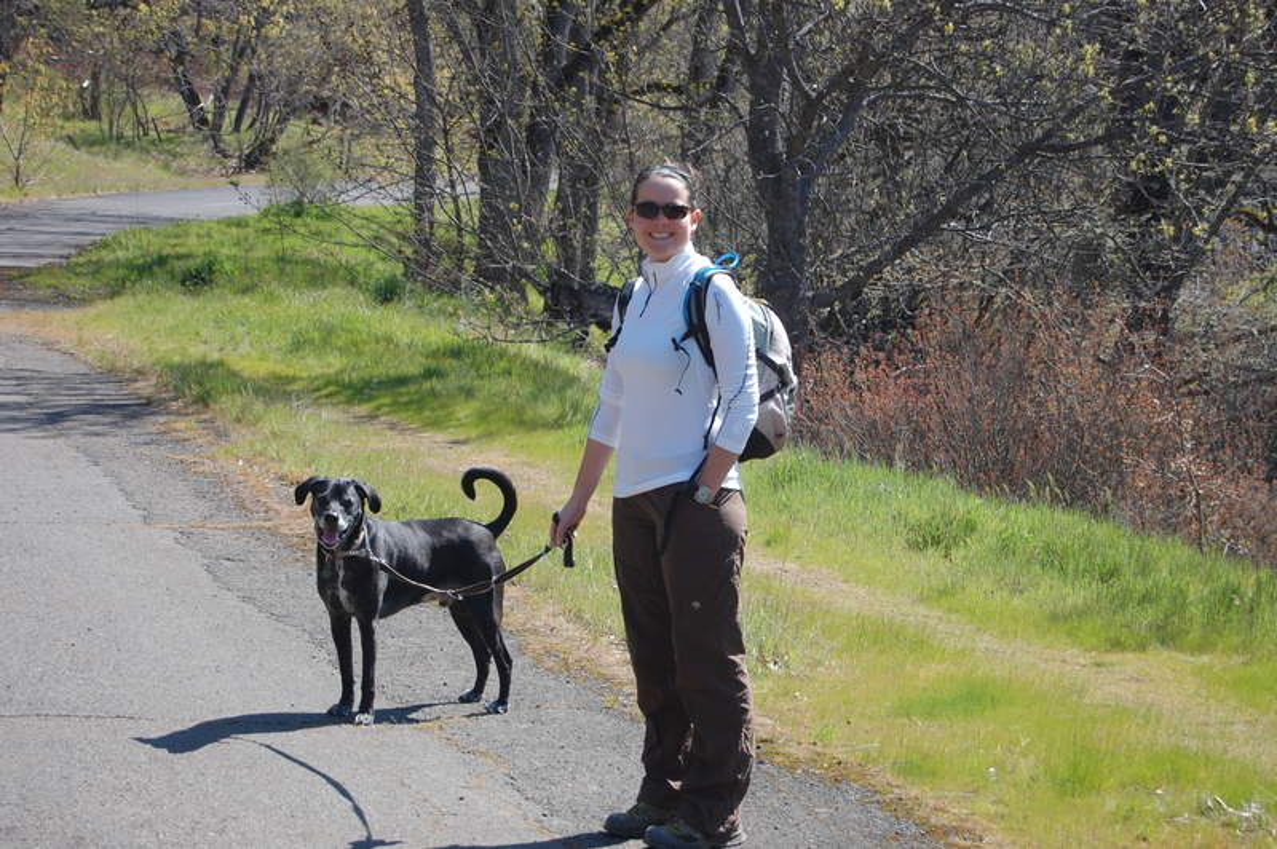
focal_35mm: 82
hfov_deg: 24.6
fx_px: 2924
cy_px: 424
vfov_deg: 16.5
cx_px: 638
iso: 320
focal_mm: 55
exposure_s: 1/500
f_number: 5.6
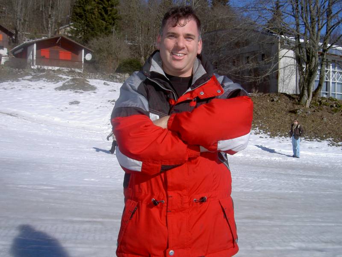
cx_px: 171
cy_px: 128
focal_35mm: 39
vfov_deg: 36.8
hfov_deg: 47.9
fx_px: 385
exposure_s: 1/800
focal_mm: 8
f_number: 4.7
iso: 100
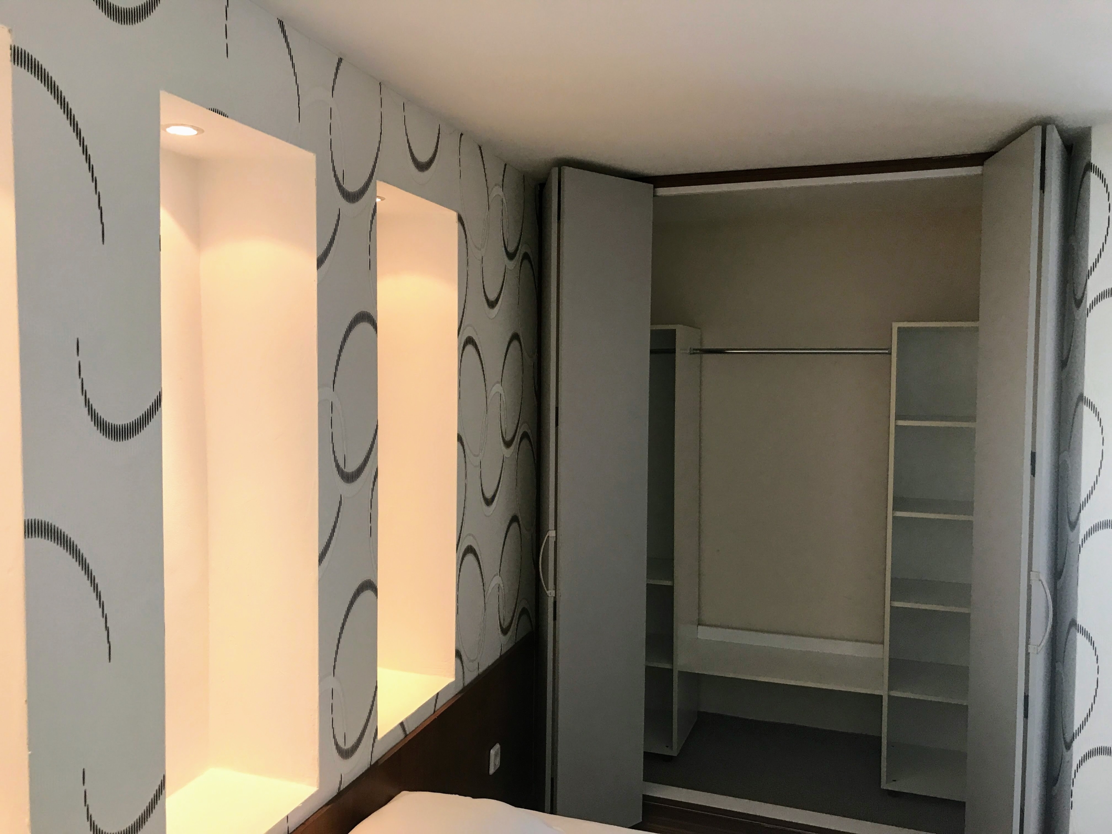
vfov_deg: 49.7
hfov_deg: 63.4
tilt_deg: -2.6
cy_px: 417
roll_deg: -0.6
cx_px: 556
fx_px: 899
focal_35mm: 28
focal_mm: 3.99
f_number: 1.8
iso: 40
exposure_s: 1/33
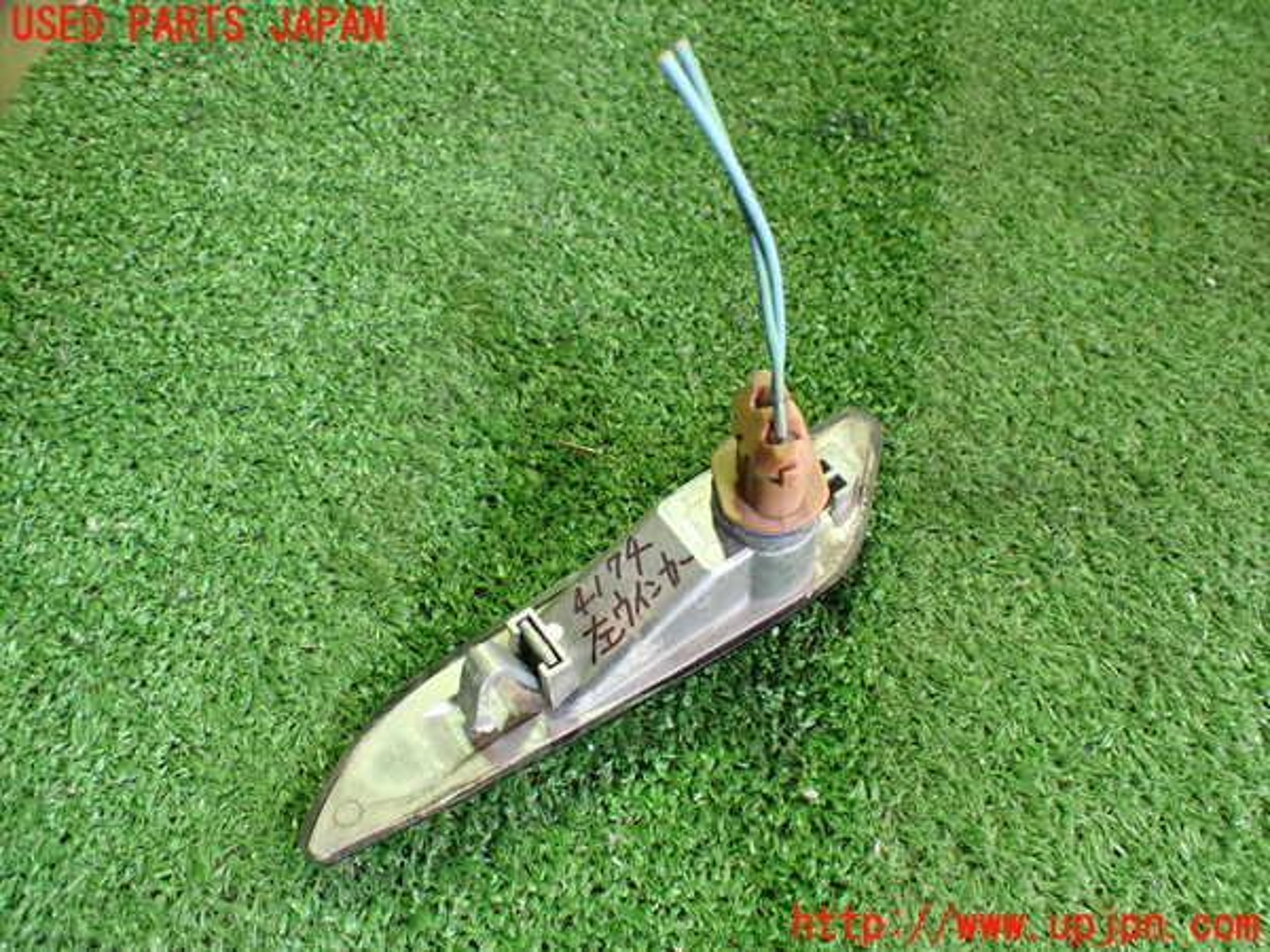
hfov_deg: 60.0
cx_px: 635
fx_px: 1101
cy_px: 476
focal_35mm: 30
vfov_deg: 46.8
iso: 800
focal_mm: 5.4
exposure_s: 1/50
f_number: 2.3
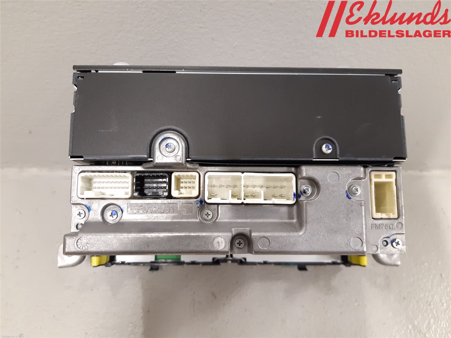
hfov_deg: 67.3
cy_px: 169
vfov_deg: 53.1
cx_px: 226
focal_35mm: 26
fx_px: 339
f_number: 1.7
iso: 250
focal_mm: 3.93
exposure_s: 1/33
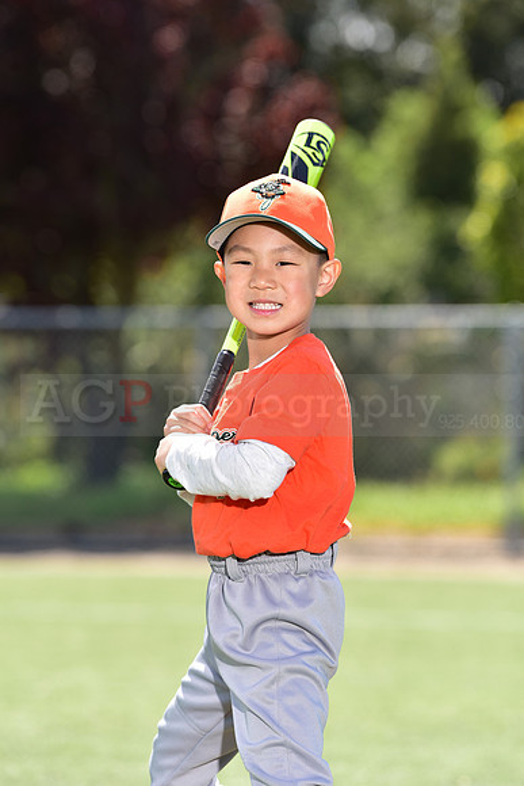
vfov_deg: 10.3
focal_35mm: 200
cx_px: 262
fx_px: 4364
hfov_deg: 6.9
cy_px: 393
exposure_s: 1/250
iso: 80
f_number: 5
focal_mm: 200
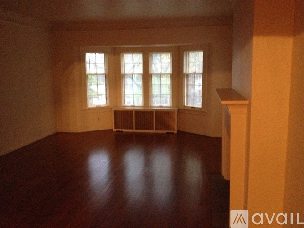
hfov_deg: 52.6
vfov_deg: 40.7
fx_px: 307
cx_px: 152
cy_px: 114
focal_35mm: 35
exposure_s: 1/15
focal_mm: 4.28
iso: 800
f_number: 2.4
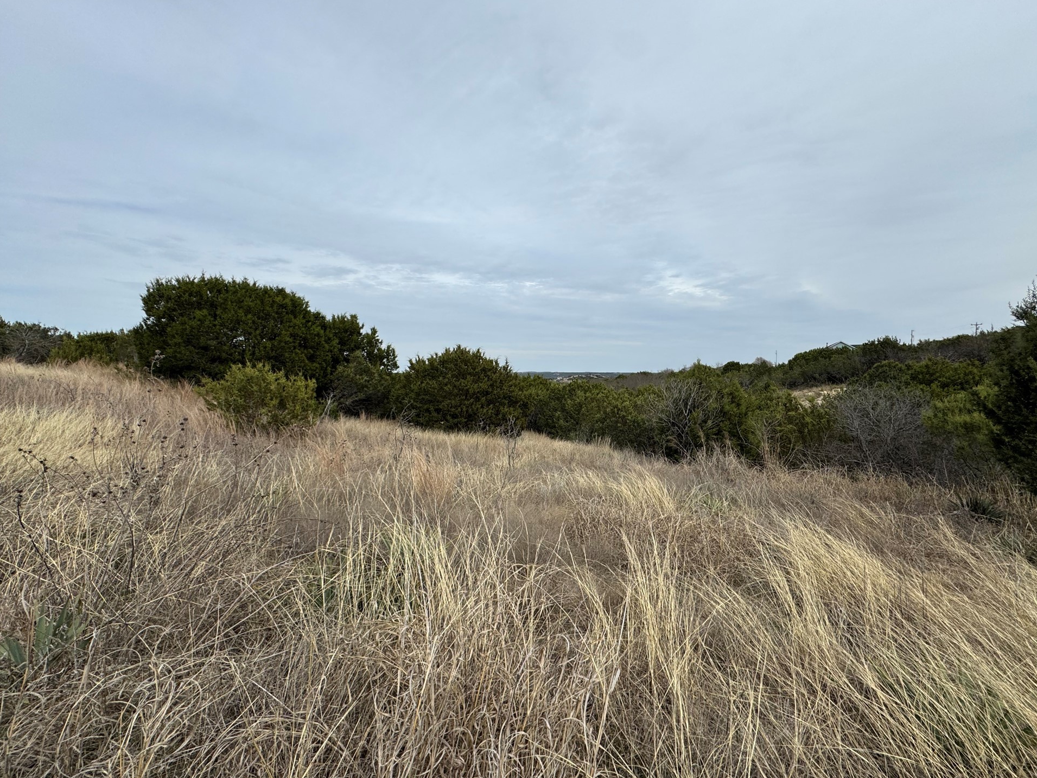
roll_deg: +0.3
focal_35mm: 15
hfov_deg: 98.0
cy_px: 402
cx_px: 554
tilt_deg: -4.2
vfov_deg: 81.7
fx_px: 449
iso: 50
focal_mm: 2.22
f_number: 2.2
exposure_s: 1/2028
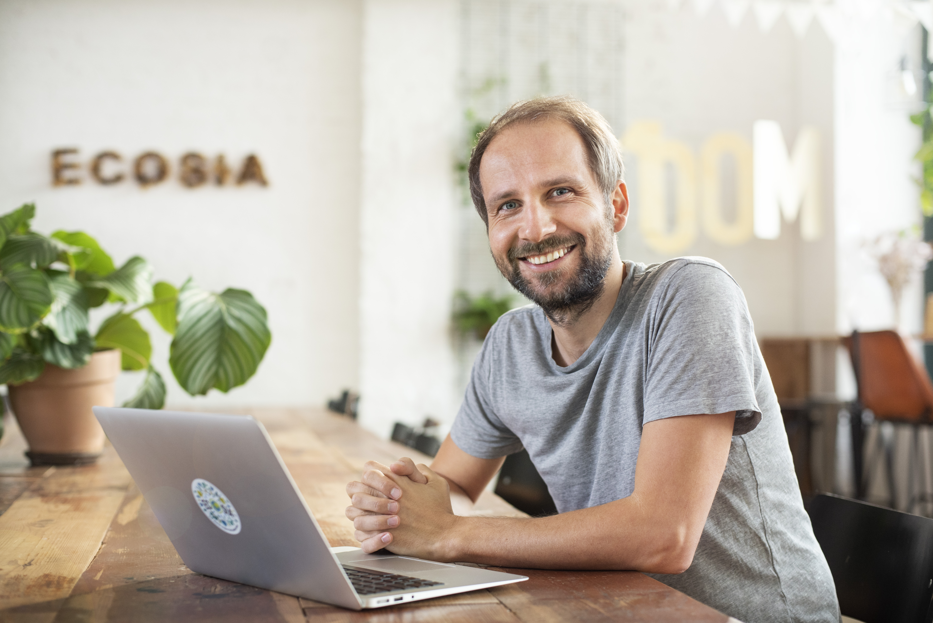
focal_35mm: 50
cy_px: 312
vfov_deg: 27.0
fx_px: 1296
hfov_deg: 39.6
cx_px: 466
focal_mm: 50
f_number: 2.8
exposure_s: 1/200
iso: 500
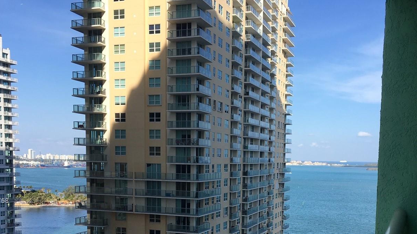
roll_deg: -1.1
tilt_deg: -4.6
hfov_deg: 48.3
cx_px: 231
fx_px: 464
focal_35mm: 42
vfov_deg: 27.5
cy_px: 201
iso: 25
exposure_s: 1/1399
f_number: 2.2
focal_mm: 4.15
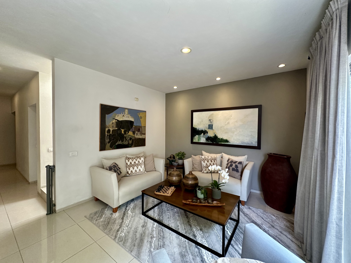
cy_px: 132
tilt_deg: -0.6
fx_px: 142
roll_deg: -0.4
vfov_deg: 85.7
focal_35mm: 14
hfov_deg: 102.1
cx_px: 176
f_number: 2.2
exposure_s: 1/120
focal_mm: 2.22
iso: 320
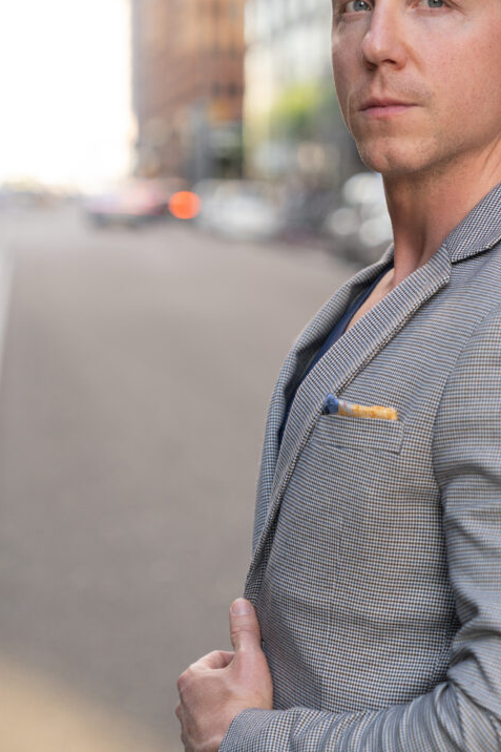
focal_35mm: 103
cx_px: 389
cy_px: 352
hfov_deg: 13.2
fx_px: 2151
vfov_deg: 19.8
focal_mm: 64
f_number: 2.8
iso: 400
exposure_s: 1/500
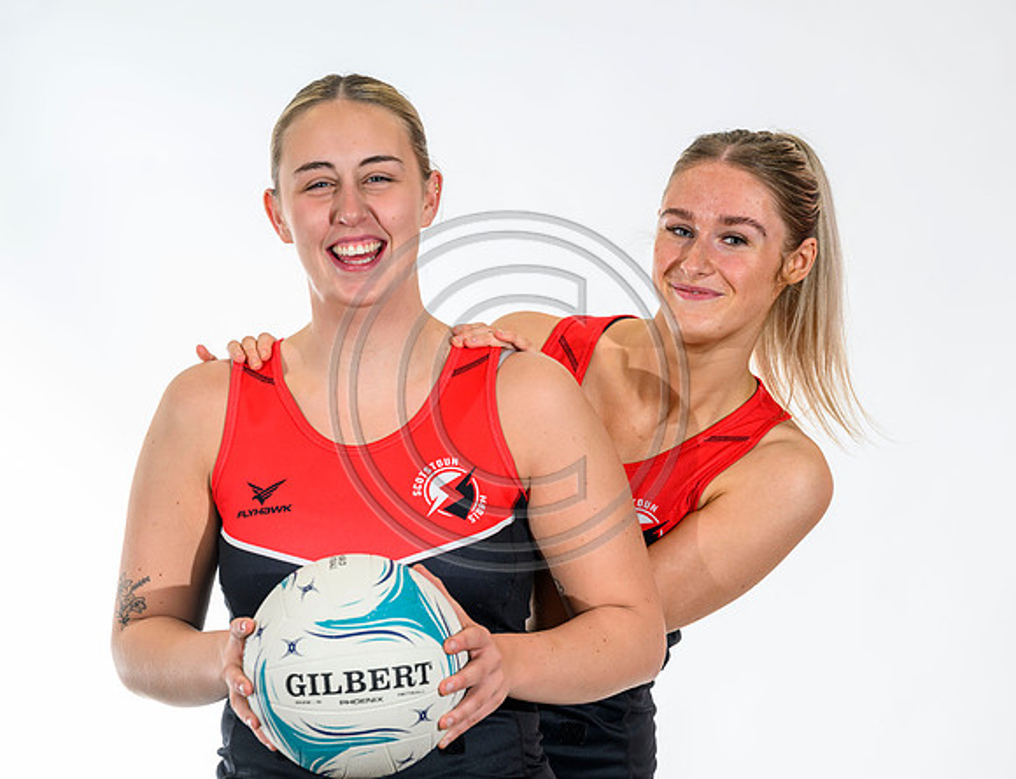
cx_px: 585
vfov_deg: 9.1
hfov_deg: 11.9
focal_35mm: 165
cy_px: 390
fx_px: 4872
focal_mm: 150
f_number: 5
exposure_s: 1/160
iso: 320
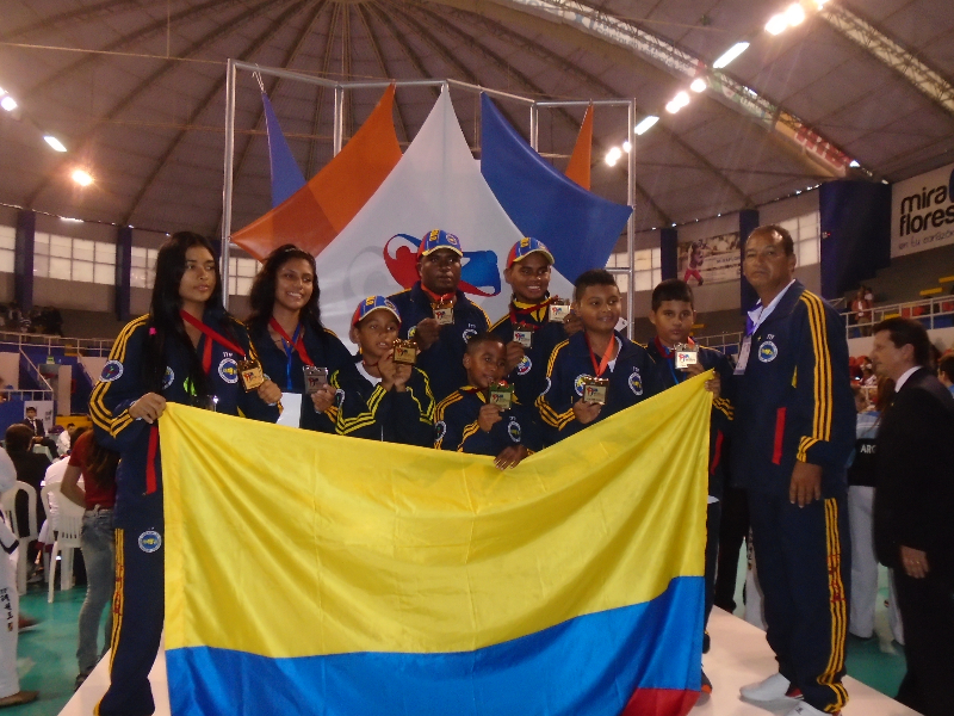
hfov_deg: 67.3
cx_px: 477
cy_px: 358
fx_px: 717
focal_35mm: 26
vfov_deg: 53.1
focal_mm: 4.6
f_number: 3.2
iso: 400
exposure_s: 1/30
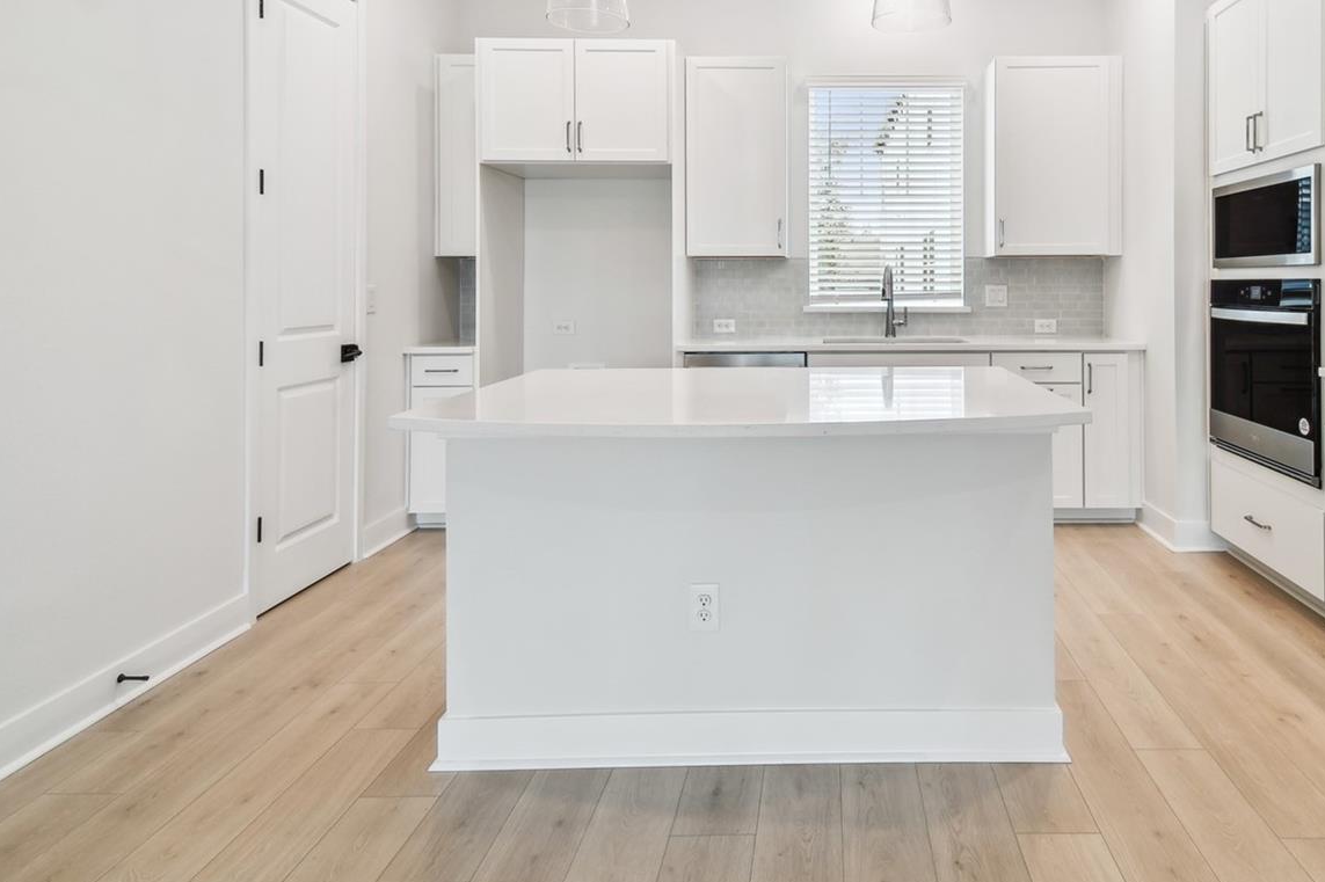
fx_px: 773
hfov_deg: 79.7
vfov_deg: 58.3
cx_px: 831
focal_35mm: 21
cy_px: 302
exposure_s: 1/13
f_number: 7.1
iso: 100
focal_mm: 10
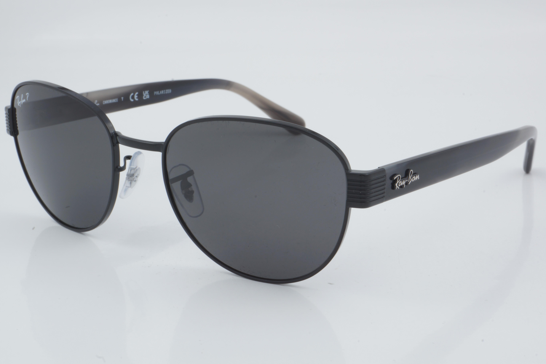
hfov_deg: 27.0
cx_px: 273
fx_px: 1137
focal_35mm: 75
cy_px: 182
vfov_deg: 18.2
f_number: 32
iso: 100
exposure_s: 1/3
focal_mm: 50
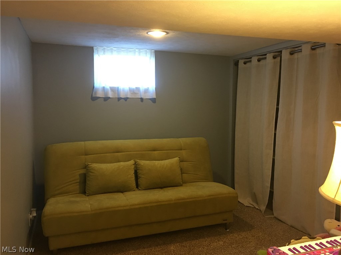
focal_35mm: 29
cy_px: 128
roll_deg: -1.0
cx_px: 170
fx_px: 286
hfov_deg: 61.7
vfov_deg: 48.2
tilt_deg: -4.2
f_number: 2.2
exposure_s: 1/15
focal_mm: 4.15
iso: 64
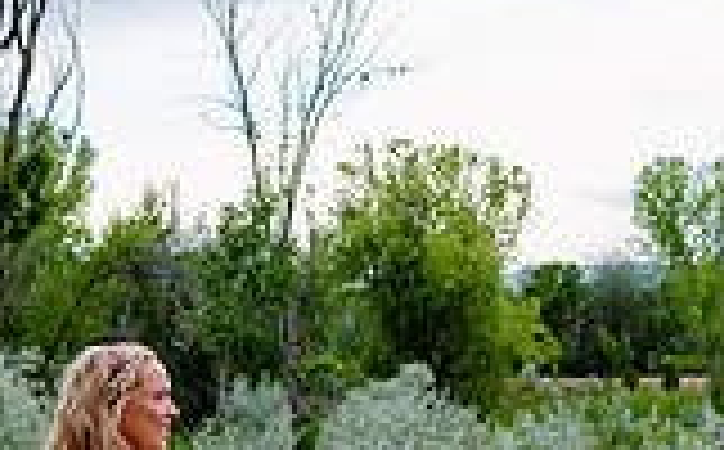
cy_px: 455
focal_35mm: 91
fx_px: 1792
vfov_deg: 14.1
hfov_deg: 22.8
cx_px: 374
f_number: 4
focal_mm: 24
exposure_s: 1/500
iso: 640
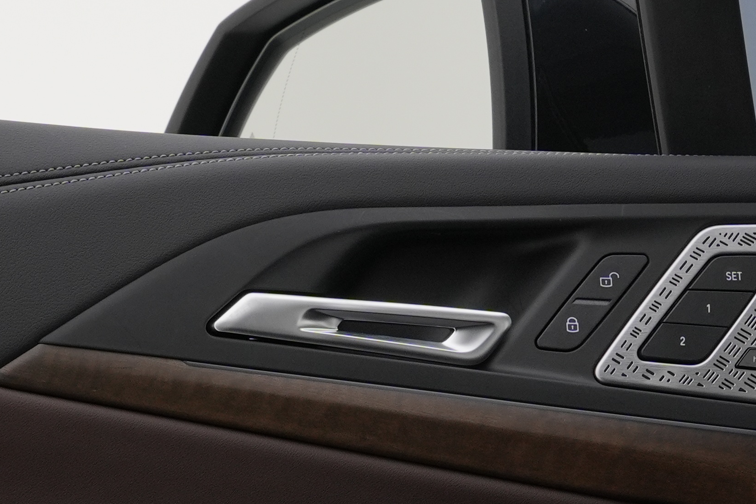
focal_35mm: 198
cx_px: 115
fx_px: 4158
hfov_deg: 10.3
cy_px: 872
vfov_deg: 6.8
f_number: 7.1
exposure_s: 1/50
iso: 250
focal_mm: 35.2
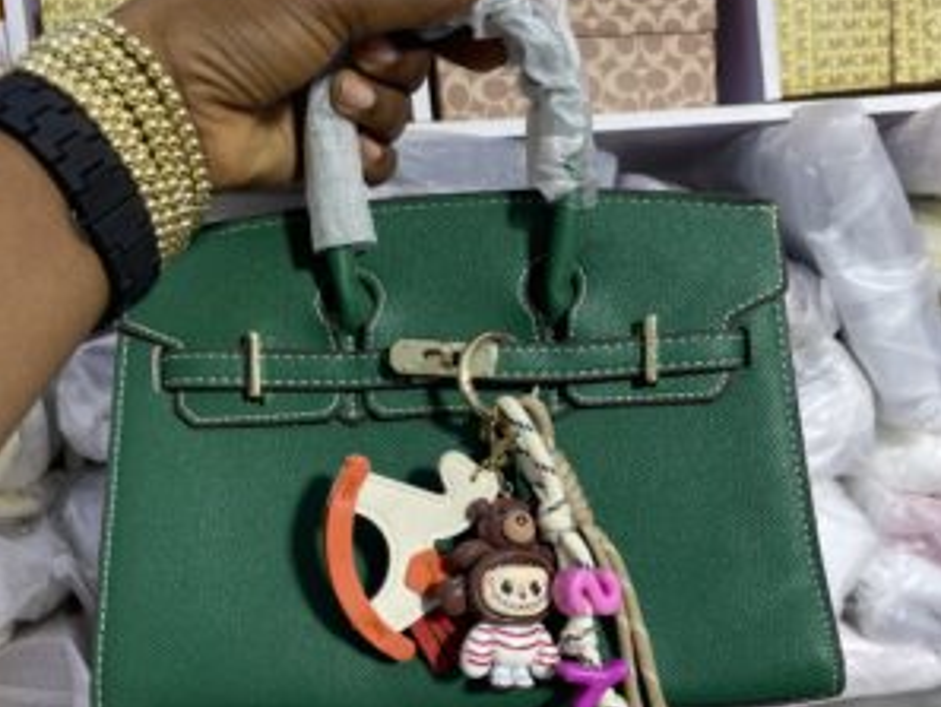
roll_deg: +6.9
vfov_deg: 40.5
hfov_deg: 52.6
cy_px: 431
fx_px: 952
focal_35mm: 35
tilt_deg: -4.9
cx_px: 472
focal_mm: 4.2
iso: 32
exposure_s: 1/122
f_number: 1.6
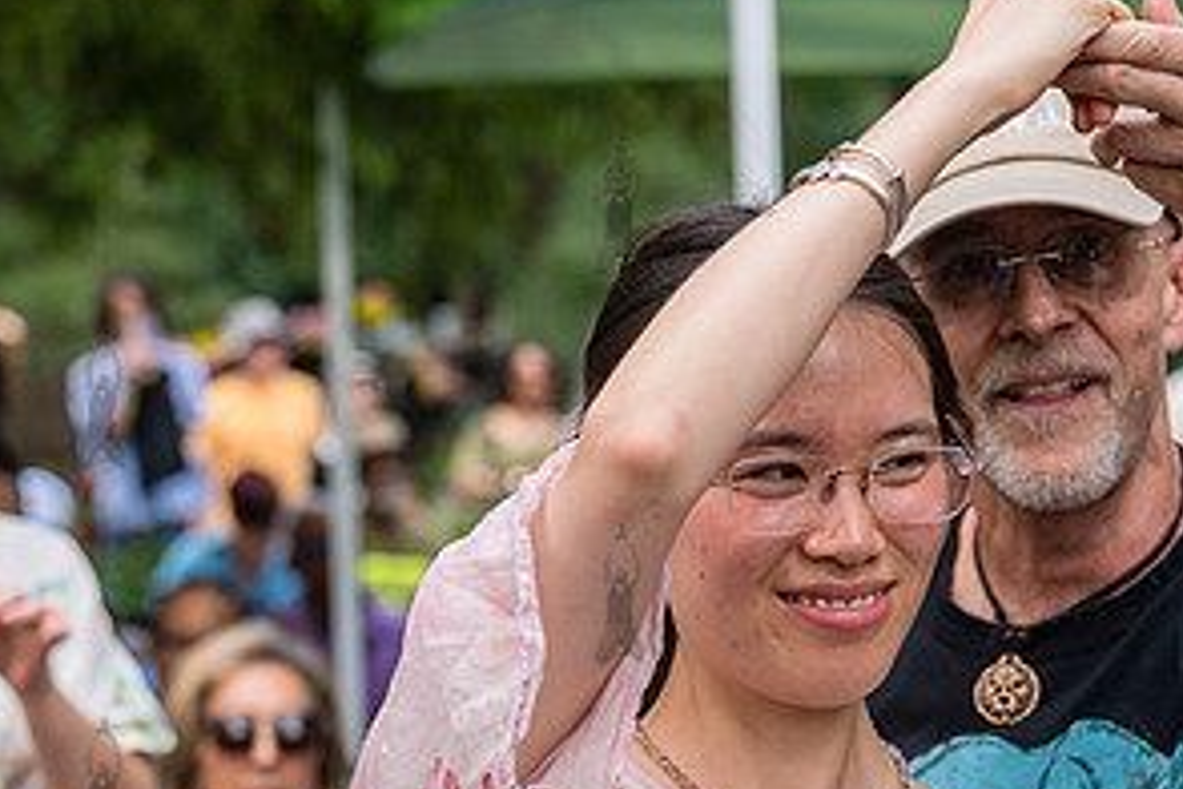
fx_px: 4272
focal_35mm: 130
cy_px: 592
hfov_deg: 15.8
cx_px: 616
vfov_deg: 10.5
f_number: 4
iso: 640
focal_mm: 66
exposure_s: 1/1000
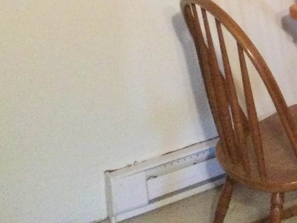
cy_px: -102
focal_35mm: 103
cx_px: 435
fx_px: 884
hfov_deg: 17.3
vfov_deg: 13.6
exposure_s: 1/15
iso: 320
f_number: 2.4
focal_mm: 3.3
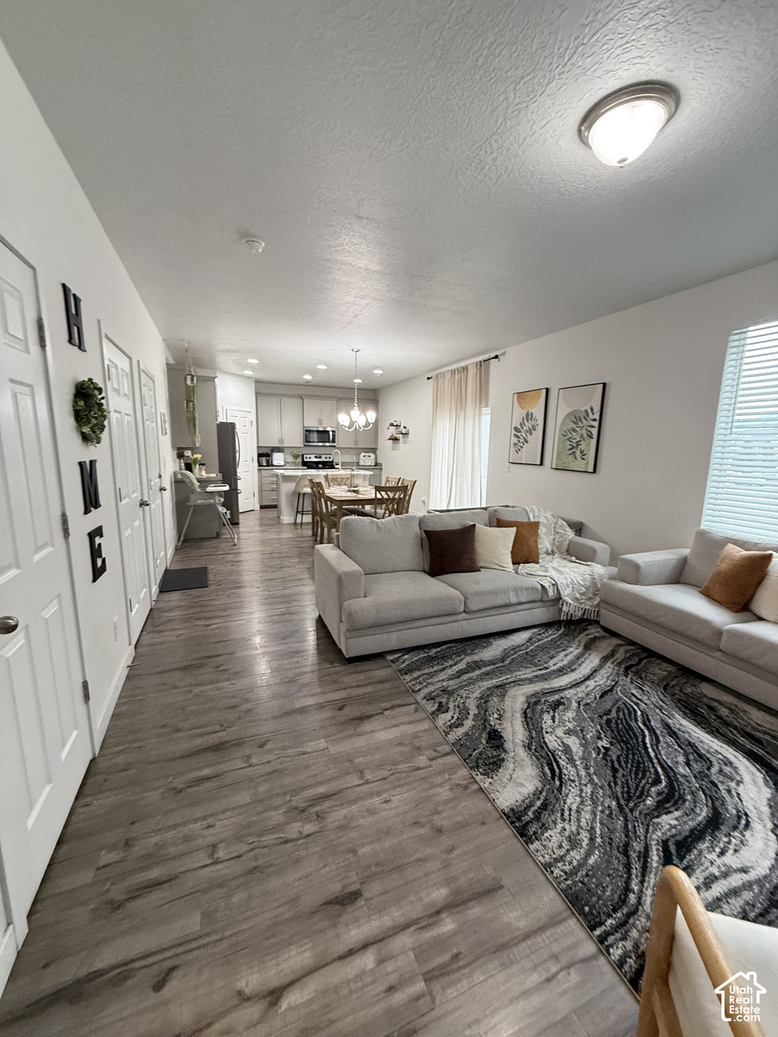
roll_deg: -1.3
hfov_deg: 85.7
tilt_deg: -9.4
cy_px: 518
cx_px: 389
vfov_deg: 102.1
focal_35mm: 14
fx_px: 420
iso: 320
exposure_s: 1/60
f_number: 2.2
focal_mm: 2.22
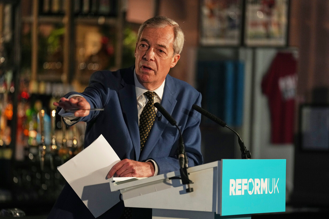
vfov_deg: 6.9
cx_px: 164
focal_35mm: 200
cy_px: 110
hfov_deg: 10.3
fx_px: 1827
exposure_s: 1/320
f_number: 2.8
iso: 2000
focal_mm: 200
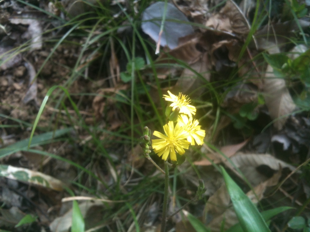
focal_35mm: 35
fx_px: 313
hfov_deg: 52.6
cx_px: 155
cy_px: 116
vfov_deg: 40.7
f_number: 2.8
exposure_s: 1/135
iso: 64
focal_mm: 3.85
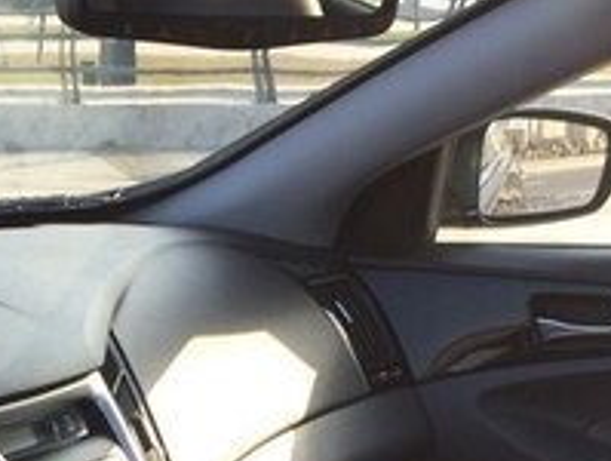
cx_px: 138
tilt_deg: -19.7
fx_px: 1698
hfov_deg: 20.2
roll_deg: +0.5
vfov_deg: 14.8
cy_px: 604
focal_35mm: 96
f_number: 2.2
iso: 32
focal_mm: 4.15
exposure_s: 1/394
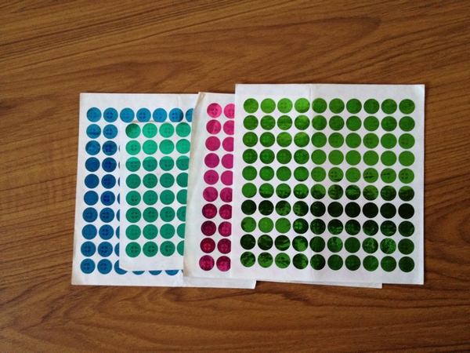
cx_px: 235
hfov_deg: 52.6
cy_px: 176
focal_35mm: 35
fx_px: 475
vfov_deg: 40.7
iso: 200
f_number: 2.4
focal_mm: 4.28
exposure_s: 1/20
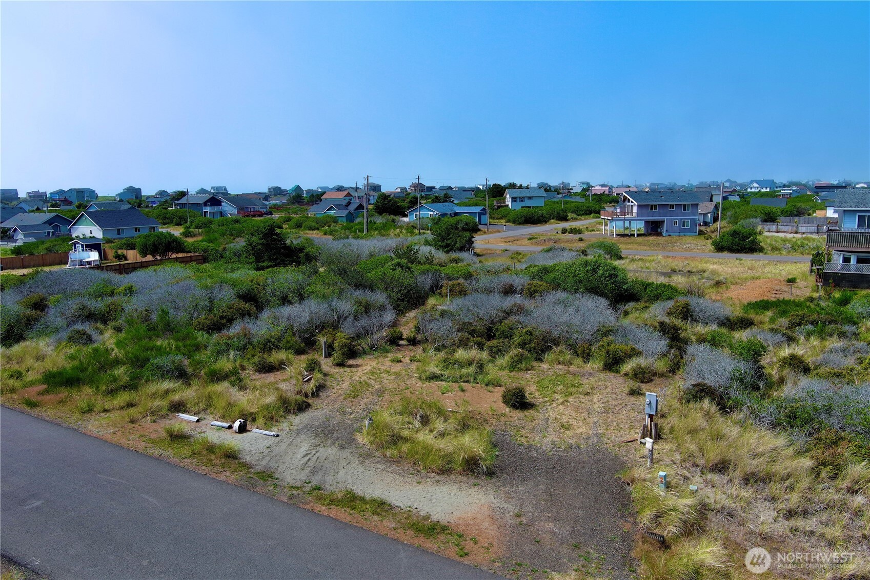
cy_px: 290
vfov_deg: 45.0
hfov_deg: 63.7
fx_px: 701
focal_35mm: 29
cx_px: 435
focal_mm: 10.57
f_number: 2.8
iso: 101
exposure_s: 1/1397
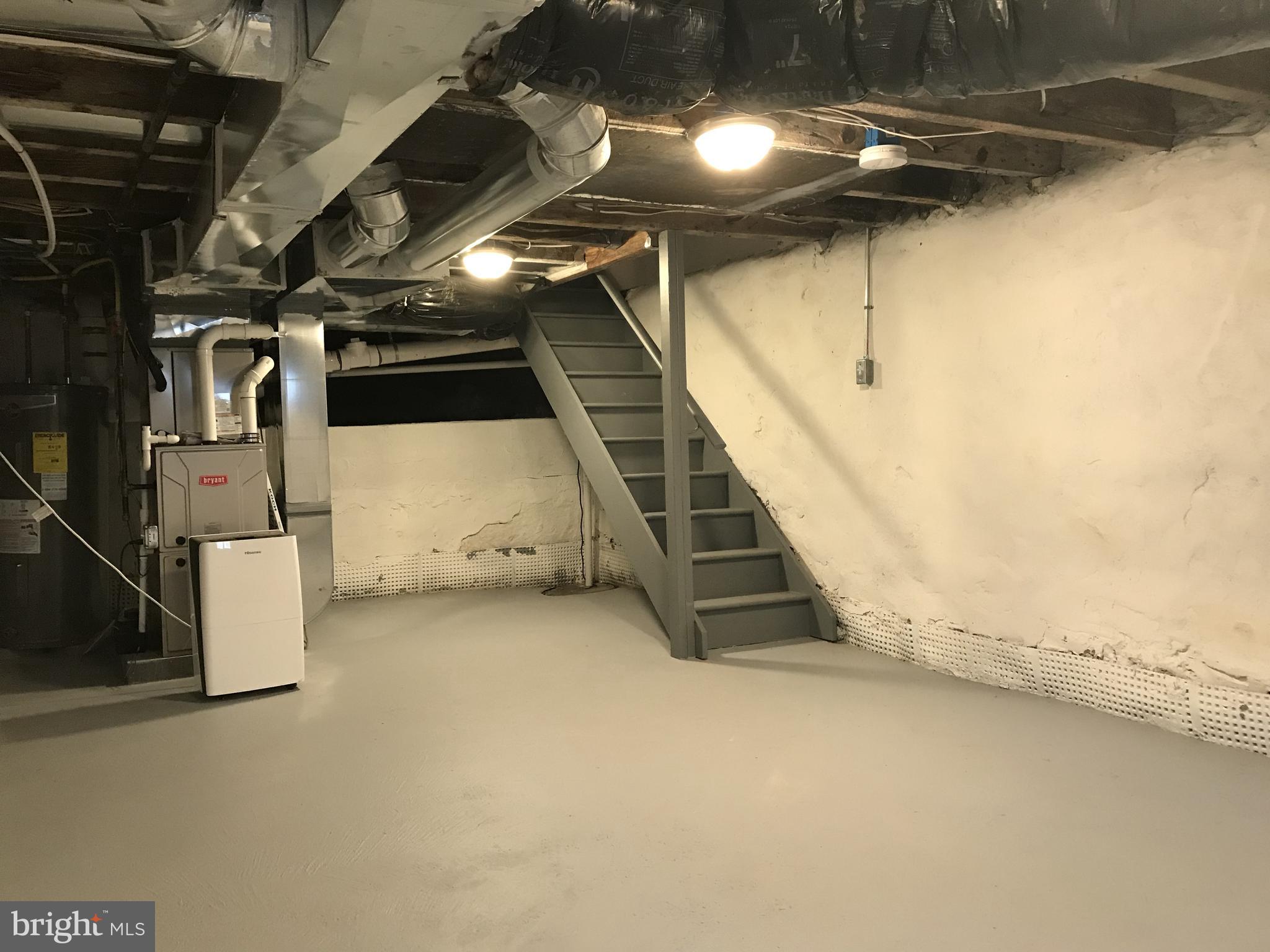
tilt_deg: -2.0
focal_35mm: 28
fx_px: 1027
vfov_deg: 49.7
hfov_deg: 63.4
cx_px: 635
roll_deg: +1.4
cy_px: 476
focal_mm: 3.99
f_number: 1.8
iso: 50
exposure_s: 1/15
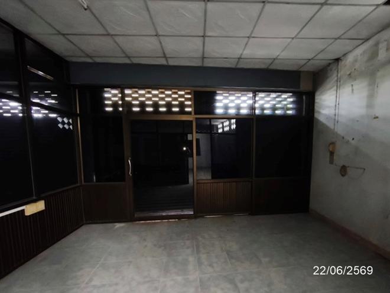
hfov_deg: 98.2
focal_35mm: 15
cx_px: 195
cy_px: 146
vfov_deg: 81.7
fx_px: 169
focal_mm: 1.91
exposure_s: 1/25
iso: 1250
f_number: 2.2
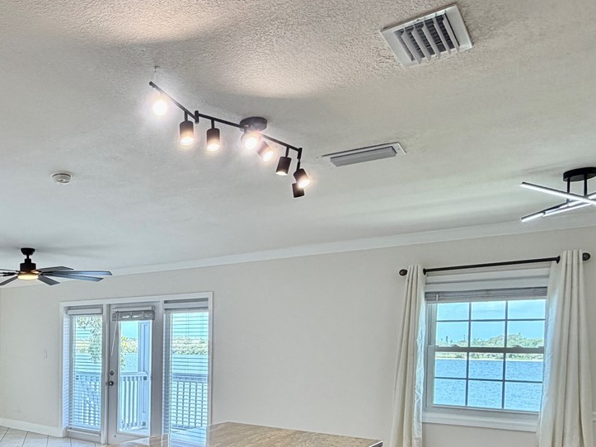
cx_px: 74
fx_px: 534
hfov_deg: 52.3
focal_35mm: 31
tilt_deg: -1.9
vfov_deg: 43.4
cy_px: 354
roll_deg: -0.6
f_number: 2.2
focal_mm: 2.22
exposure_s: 1/120
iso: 125
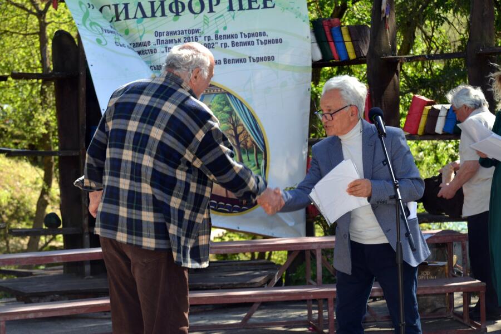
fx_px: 1461
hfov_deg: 19.5
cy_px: 167
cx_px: 250
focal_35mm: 105
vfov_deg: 13.0
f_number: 5
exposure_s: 1/100
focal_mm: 105
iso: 200
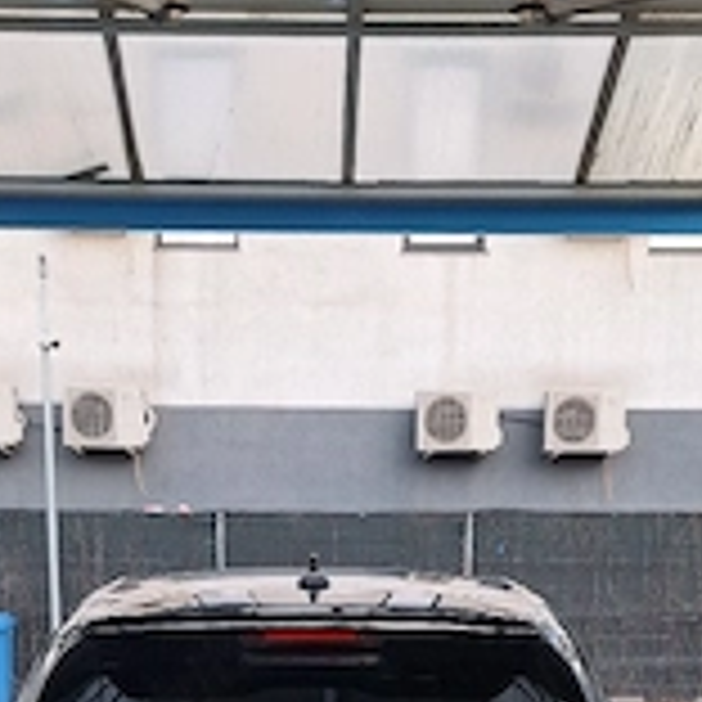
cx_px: 315
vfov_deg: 30.2
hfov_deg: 32.8
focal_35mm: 52
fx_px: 1193
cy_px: 720
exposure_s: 1/100
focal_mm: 5.54
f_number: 1.8
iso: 64
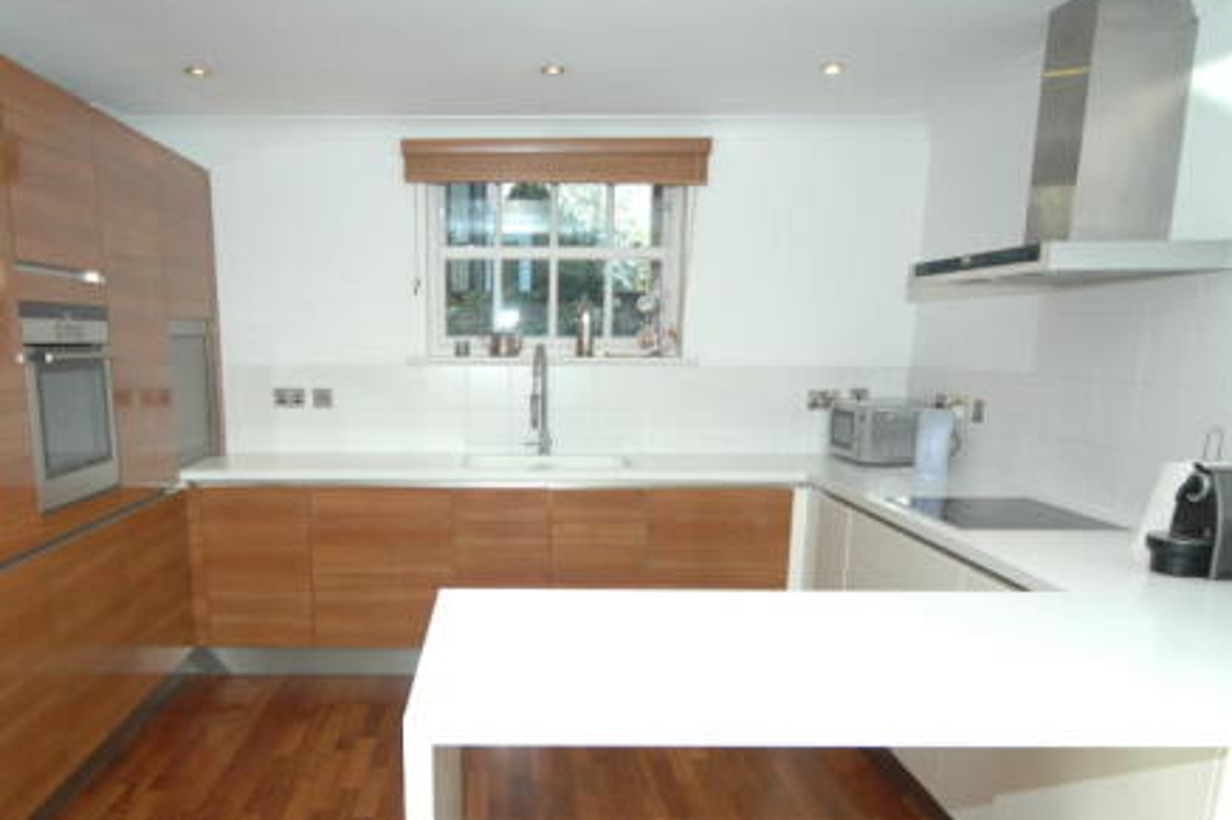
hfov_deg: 67.0
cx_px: 519
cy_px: 575
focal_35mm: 27
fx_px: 924
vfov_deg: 46.8
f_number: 5
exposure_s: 1/100
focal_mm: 12
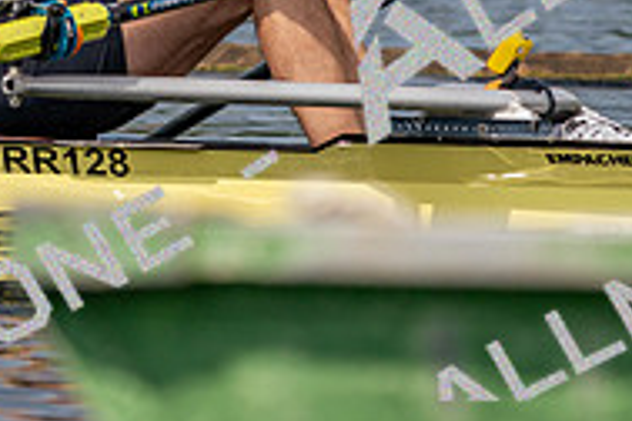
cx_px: 64
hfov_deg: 3.4
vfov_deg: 2.2
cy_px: -172
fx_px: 10796
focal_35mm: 615
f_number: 5.6
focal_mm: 200
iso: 200
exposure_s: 1/1600
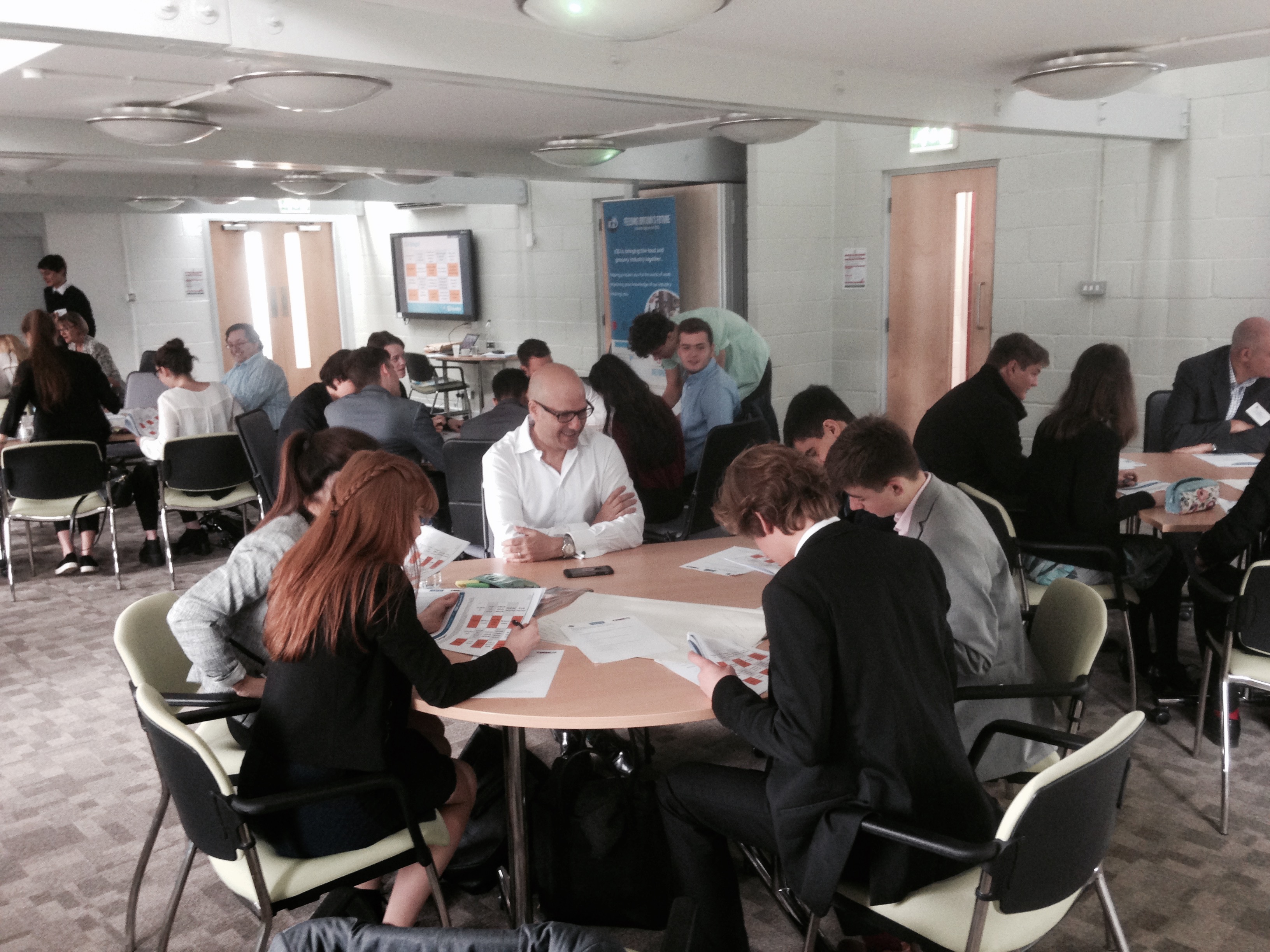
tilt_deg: -11.7
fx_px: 1211
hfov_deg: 55.4
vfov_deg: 42.9
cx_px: 635
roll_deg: +1.5
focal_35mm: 33
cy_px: 476
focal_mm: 4.12
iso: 160
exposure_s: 1/20
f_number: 2.4
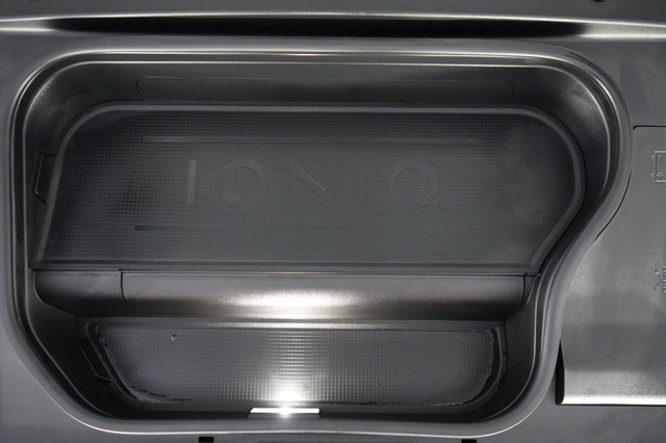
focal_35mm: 28
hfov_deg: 65.5
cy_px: 222
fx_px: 518
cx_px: 333
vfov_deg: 46.4
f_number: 2.8
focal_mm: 28
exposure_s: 1/160
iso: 12800
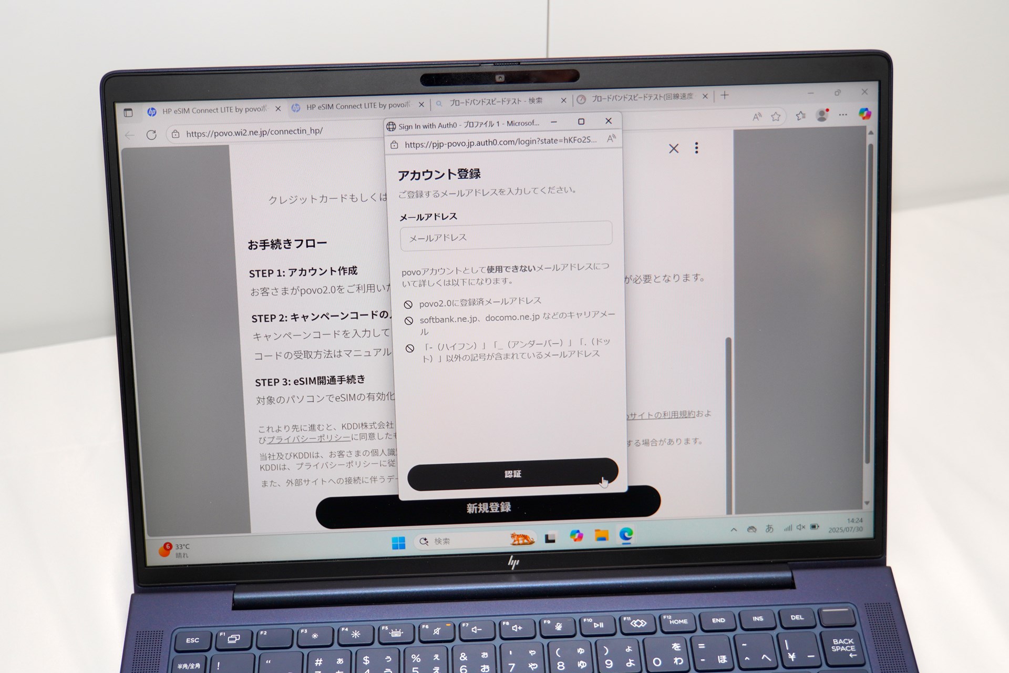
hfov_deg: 35.9
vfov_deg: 24.4
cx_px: 504
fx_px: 1555
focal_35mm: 56
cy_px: 336
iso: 160
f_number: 4.5
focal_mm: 37
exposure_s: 1/100
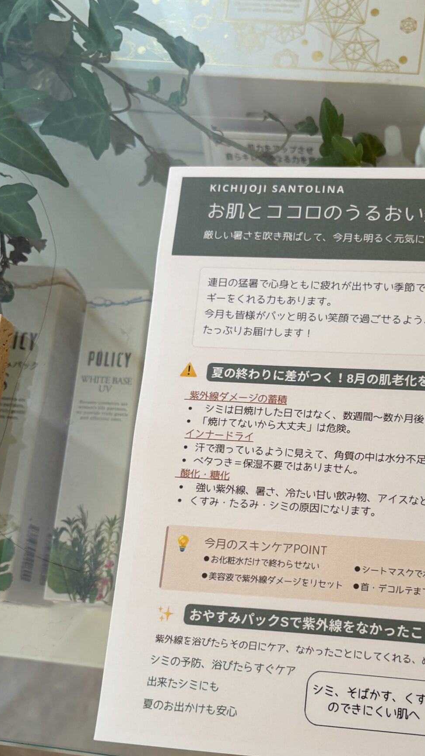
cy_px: 490
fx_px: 842
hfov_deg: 27.9
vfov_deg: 47.7
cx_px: 325
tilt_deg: -75.8
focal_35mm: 42
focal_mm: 5.96
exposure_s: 1/50
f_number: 1.6
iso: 100
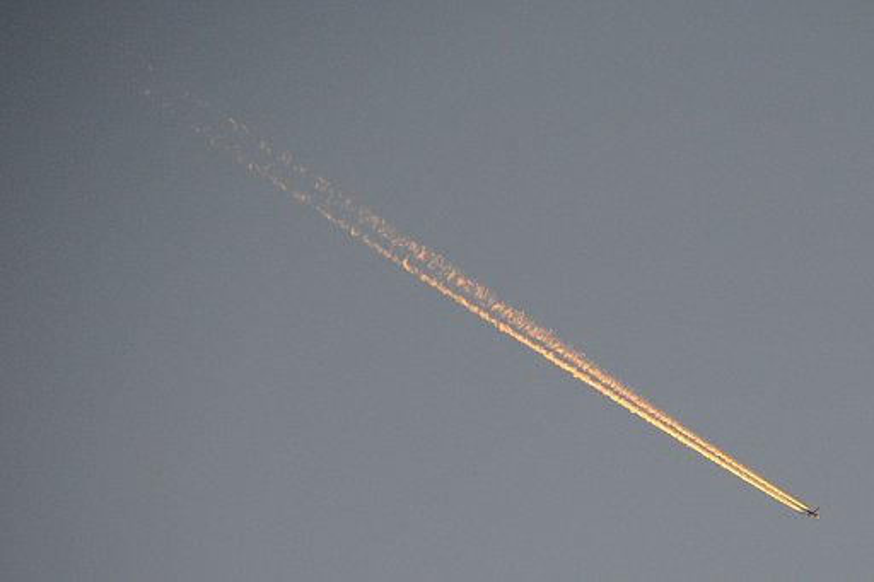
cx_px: 437
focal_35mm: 300
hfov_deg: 6.9
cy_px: 291
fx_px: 7281
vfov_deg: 4.6
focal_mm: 200
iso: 400
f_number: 5.6
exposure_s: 1/160
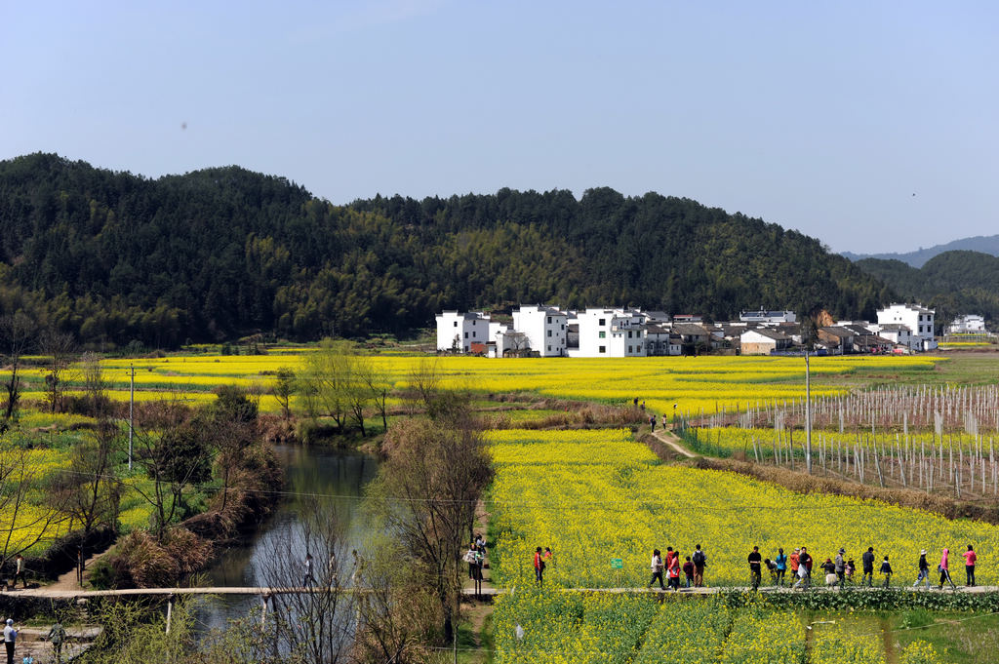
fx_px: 1941
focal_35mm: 70
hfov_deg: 28.9
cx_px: 500
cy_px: 332
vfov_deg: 19.4
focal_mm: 70
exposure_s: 1/640
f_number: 8
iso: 200
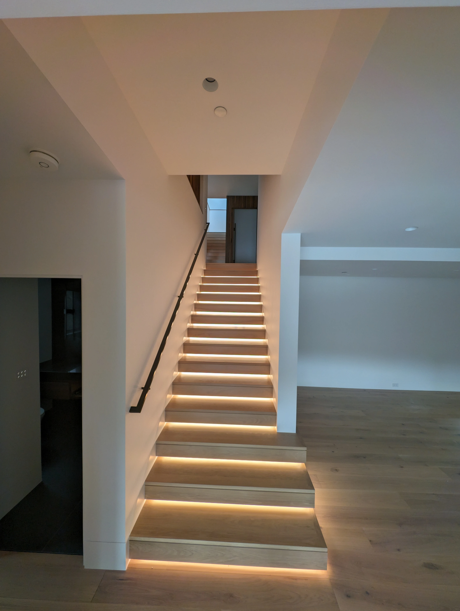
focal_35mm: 12
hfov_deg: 94.6
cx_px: 230
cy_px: 306
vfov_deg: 110.5
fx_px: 212
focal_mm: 2.23
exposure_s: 1/65.4
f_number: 1.95
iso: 57
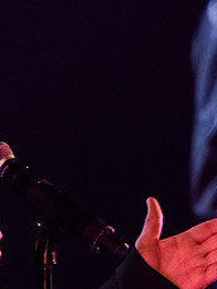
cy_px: 170
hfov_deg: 0.8
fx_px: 15432
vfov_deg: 1.1
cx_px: 39
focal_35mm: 1848
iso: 4000
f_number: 6.3
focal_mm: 550
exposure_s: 1/160
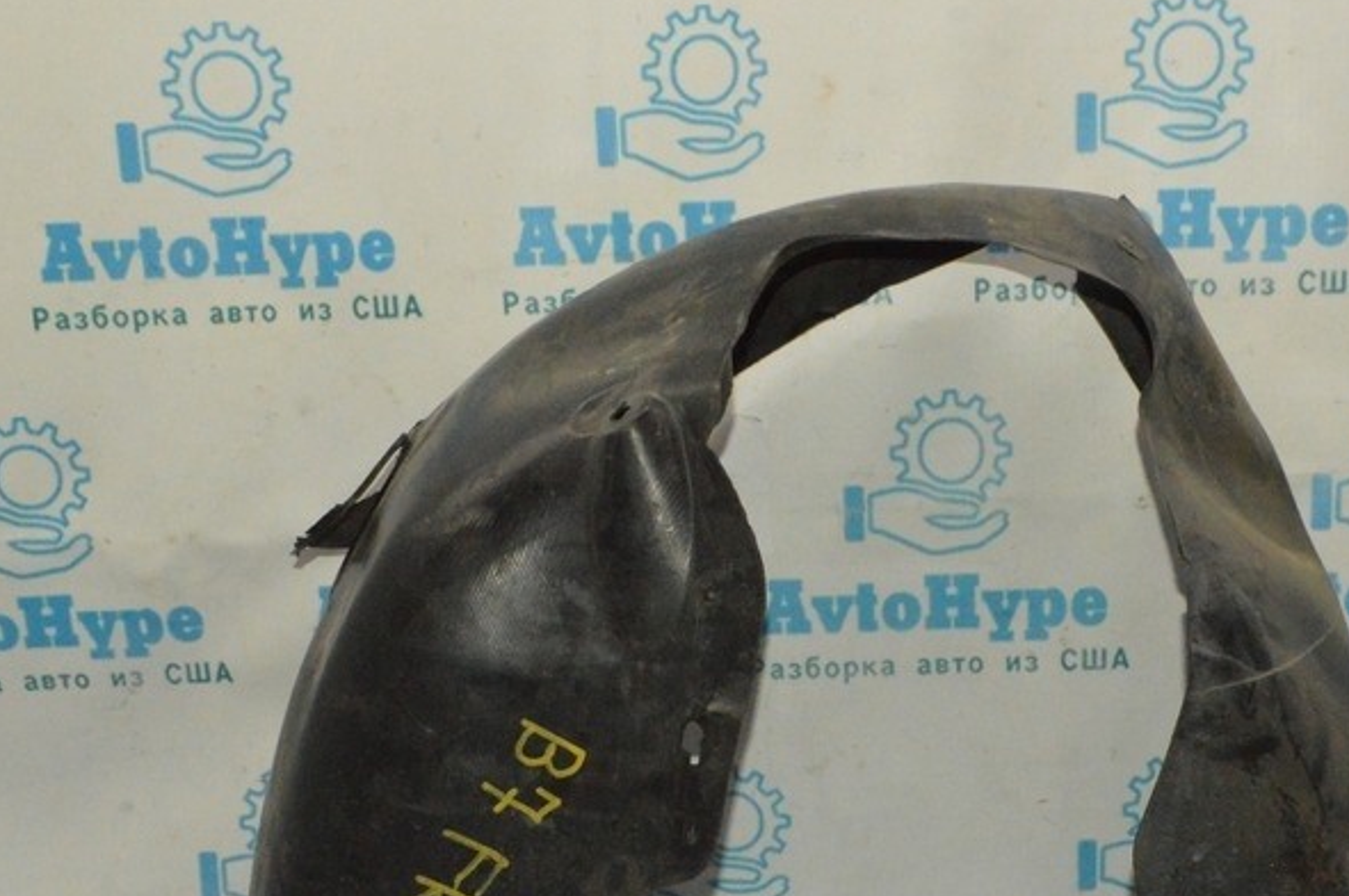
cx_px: 831
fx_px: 1947
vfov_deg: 25.6
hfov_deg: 38.0
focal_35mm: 52
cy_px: 687
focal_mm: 20
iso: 6400
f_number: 16
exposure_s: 1/200
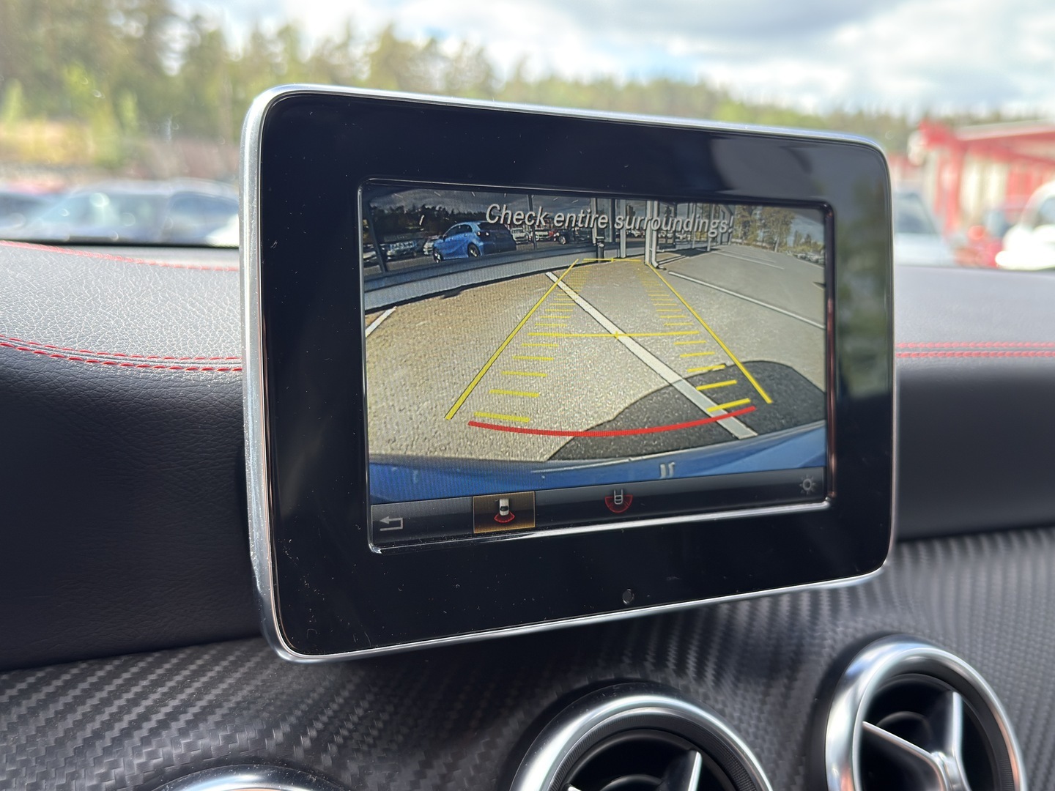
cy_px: 396
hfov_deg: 49.0
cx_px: 528
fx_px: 1158
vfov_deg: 37.7
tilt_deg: -9.5
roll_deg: -1.9
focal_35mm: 38
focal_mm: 6.76
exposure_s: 1/581
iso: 100
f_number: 1.78
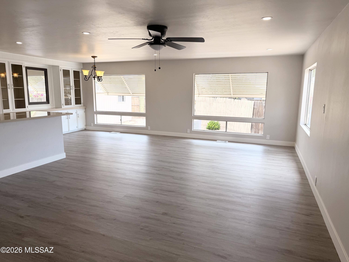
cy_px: 131
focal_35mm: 24
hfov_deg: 71.6
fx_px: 242
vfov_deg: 56.8
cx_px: 174
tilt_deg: -9.5
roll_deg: -0.6
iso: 80
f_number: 1.78
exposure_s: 1/514
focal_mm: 6.76
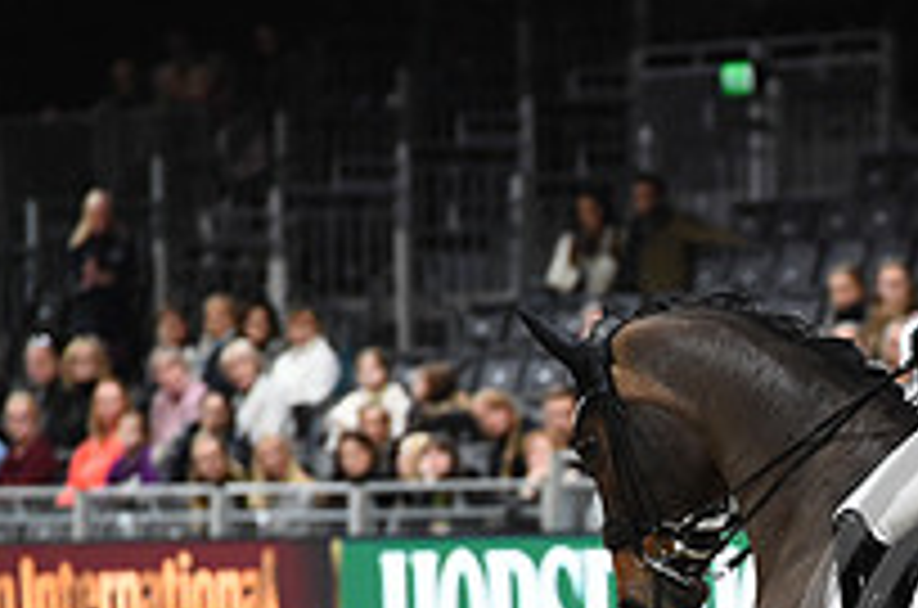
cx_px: 1188
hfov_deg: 3.6
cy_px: 712
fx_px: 14501
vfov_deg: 2.4
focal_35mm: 570
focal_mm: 200
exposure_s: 1/640
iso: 5000
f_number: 4.5
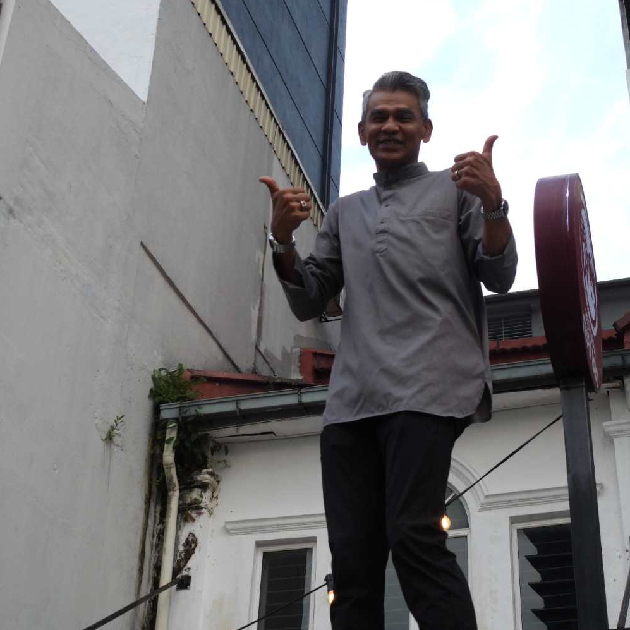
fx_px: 1235
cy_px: 293
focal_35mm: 60
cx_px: 439
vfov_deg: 28.6
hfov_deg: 28.4
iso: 100
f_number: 3.2
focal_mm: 8.4
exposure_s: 1/160
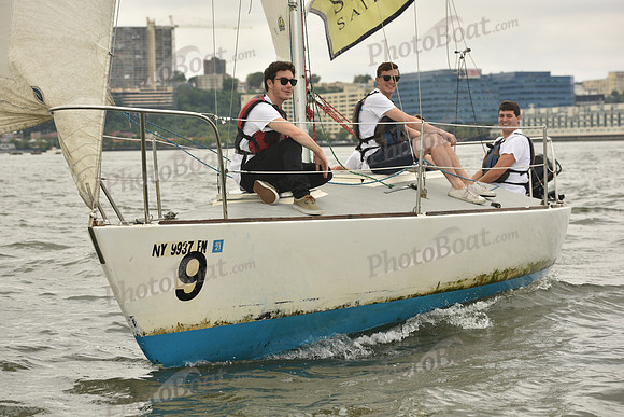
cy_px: 208
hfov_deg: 22.1
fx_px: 1595
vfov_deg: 14.9
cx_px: 312
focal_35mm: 92
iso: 320
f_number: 5.6
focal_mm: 92
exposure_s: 1/1250
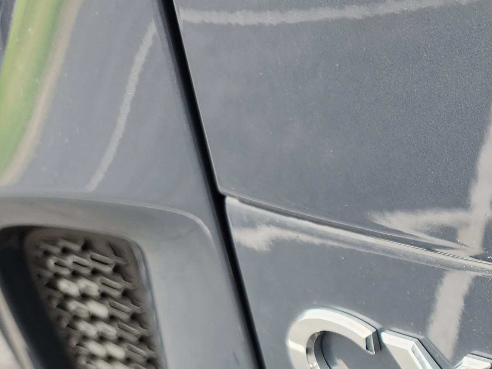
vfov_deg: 19.9
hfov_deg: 24.4
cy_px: 454
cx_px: 650
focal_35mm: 69
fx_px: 981
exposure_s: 1/180
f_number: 1.8
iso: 64
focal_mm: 5.54
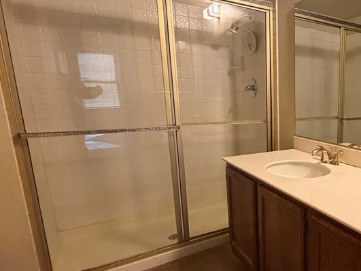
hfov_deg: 56.3
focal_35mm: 27
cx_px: 326
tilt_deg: -13.1
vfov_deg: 51.2
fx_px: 282
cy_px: 153
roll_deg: -1.2
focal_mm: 2.22
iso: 400
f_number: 2.2
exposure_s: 1/60
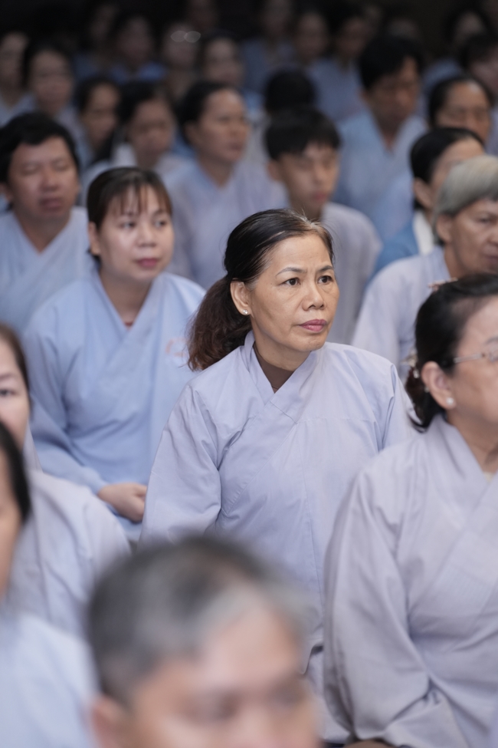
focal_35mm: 150
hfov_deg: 9.1
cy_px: 374
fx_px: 3112
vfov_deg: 13.7
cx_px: 249
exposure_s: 1/160
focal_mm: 150
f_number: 2.8
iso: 2000
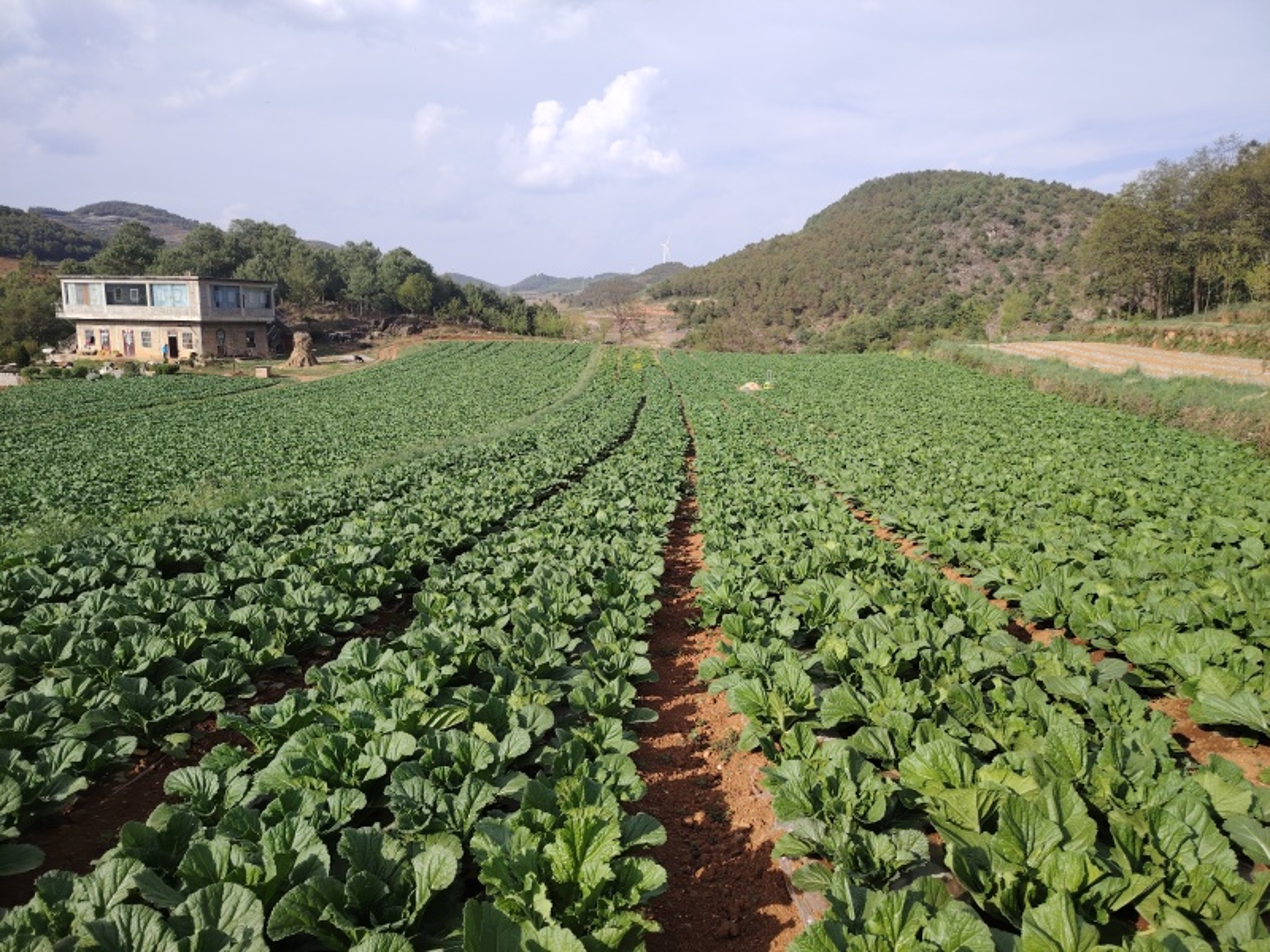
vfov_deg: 56.8
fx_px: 881
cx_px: 635
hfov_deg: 71.6
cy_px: 476
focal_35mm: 24
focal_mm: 5.25
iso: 100
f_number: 1.75
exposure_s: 1/531
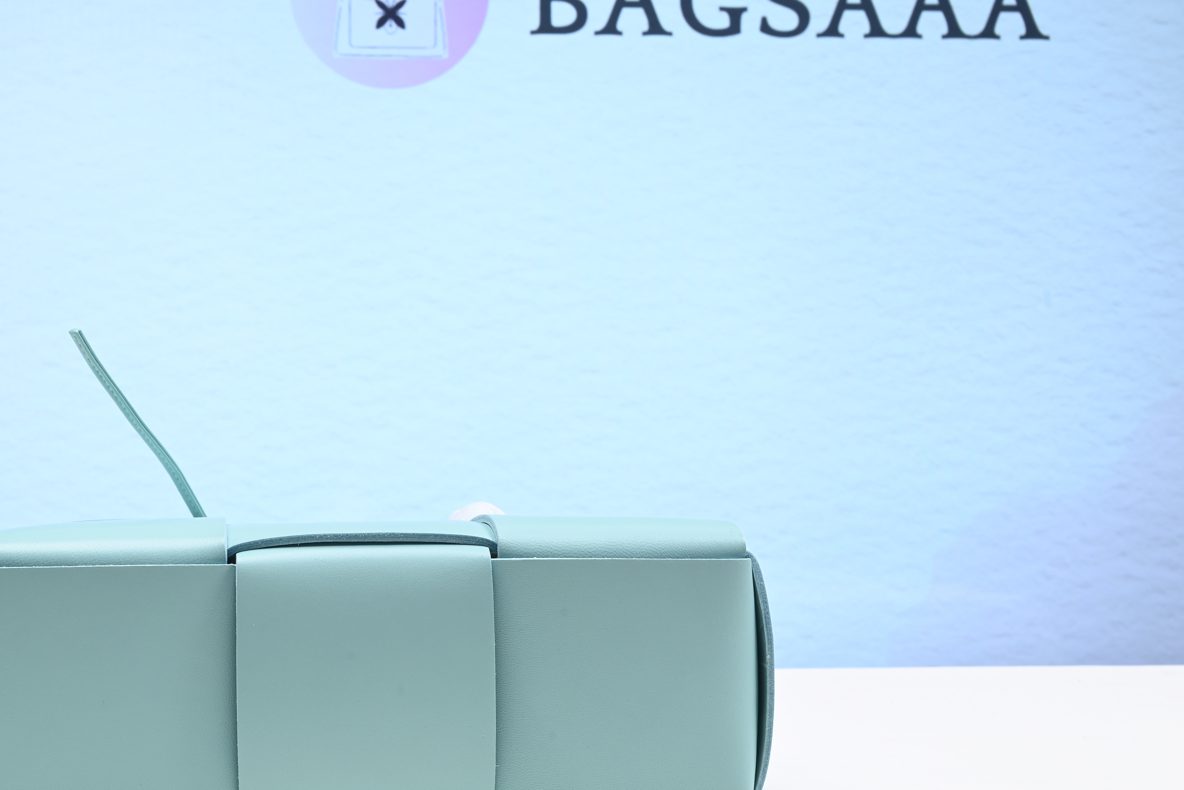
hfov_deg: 35.2
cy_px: 408
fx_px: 1842
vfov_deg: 24.2
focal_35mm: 56
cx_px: 362
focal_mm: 40
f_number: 16
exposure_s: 1/2
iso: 100
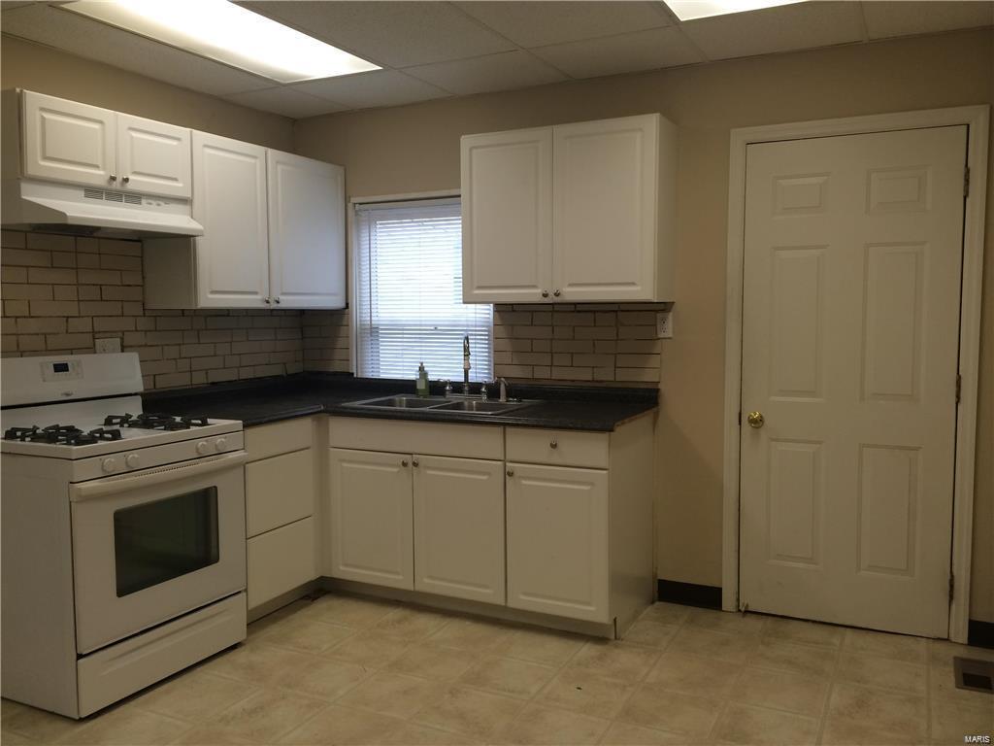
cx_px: 497
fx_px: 861
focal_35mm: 30
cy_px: 373
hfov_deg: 60.0
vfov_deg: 46.8
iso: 40
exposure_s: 1/40
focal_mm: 4.12
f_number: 2.2
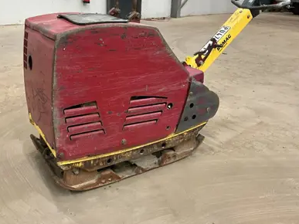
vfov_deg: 39.4
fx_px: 311
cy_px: 88
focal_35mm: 36
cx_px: 128
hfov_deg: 51.2
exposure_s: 1/60
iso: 250
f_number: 1.8
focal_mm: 3
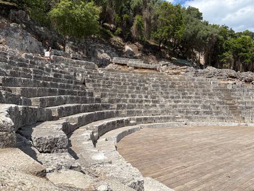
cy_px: 96
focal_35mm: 26
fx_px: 191
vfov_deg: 53.1
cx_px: 127
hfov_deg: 67.3
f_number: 1.6
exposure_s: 1/4065
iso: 50
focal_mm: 5.96
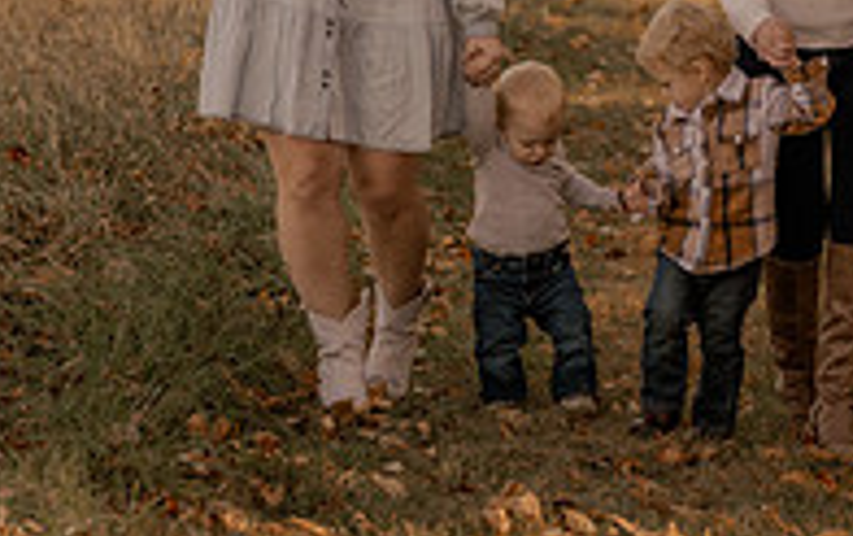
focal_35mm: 256
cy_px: -68
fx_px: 5958
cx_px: 1066
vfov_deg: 5.1
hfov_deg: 8.1
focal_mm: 85
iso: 200
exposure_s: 1/320
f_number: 2.8
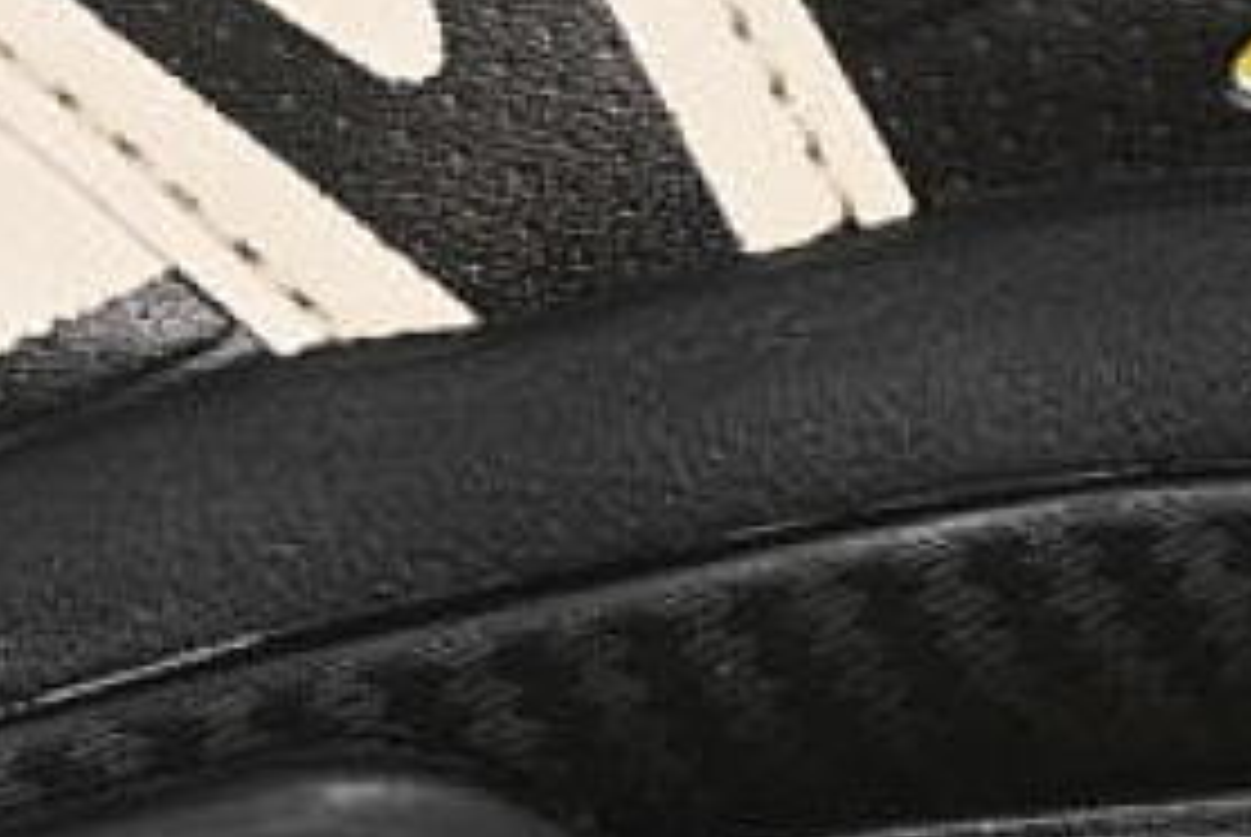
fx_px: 10123
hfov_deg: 7.1
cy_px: -158
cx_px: 180
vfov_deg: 4.7
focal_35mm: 291
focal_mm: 50
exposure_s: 1/60
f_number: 6.3
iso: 160
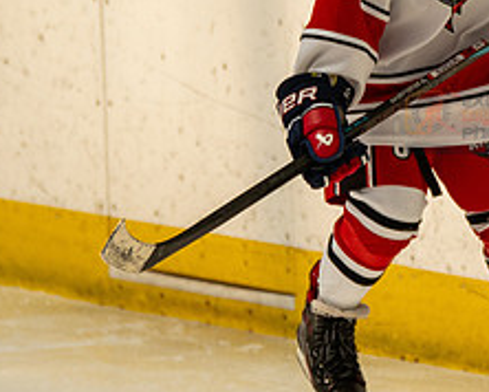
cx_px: 438
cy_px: 74
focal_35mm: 845
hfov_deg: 2.3
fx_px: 12240
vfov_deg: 1.8
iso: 1600
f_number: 3.2
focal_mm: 234
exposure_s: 1/5000
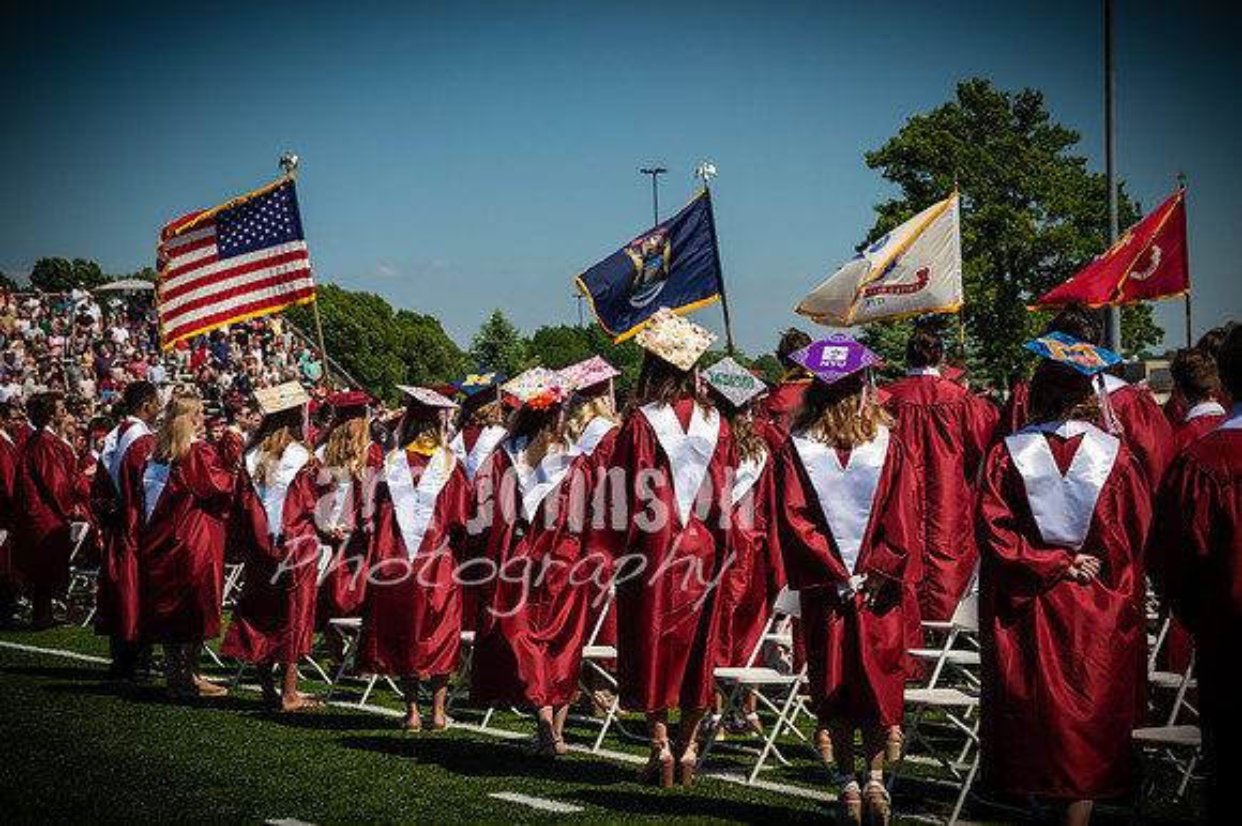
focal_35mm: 75
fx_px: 2586
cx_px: 621
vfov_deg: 18.2
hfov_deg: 27.0
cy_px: 413
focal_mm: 50
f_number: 7.1
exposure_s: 1/1600
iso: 200
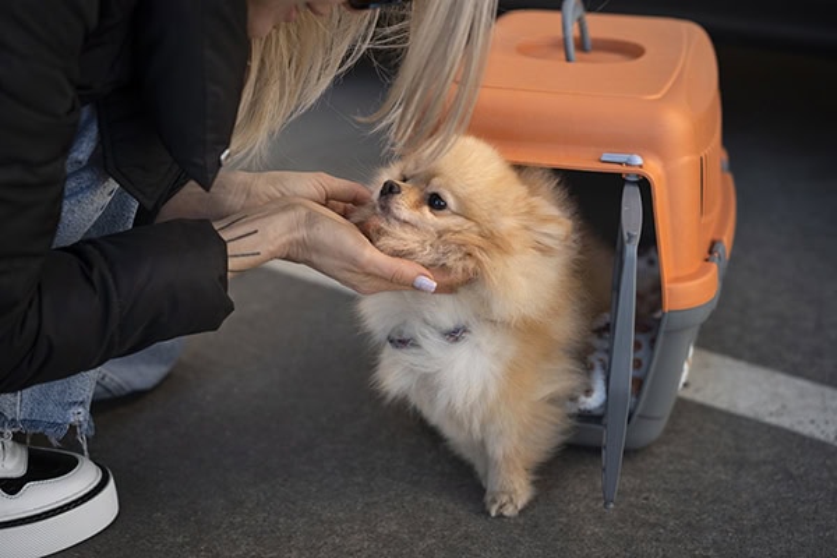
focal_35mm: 55
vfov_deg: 24.6
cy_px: 279
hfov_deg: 36.2
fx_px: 1279
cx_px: 418
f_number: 2.8
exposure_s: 1/500
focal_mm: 55
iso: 200
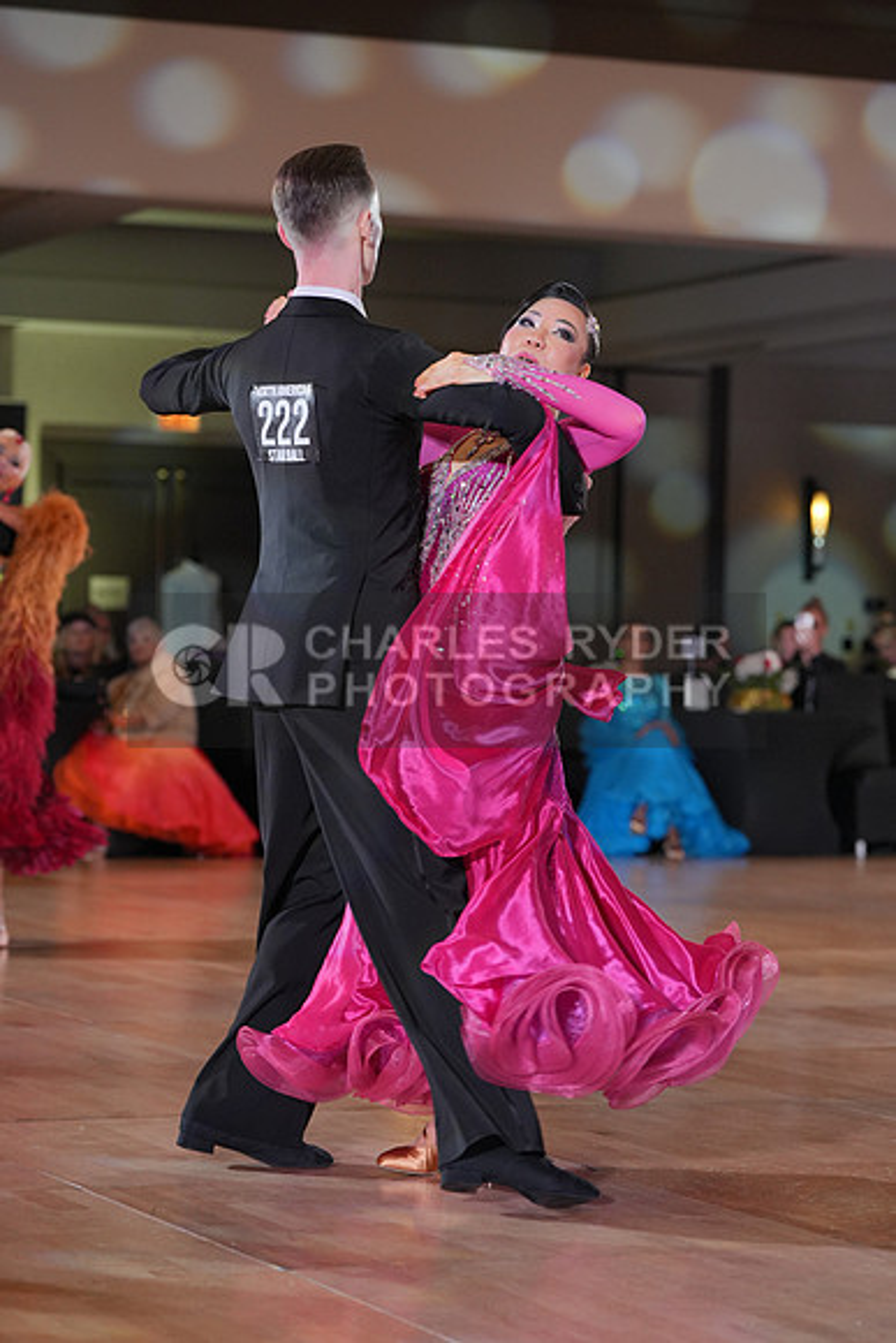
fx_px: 3768
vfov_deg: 20.2
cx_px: 448
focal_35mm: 101
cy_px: 672
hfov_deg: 13.6
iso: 1600
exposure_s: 1/400
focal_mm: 101
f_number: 4
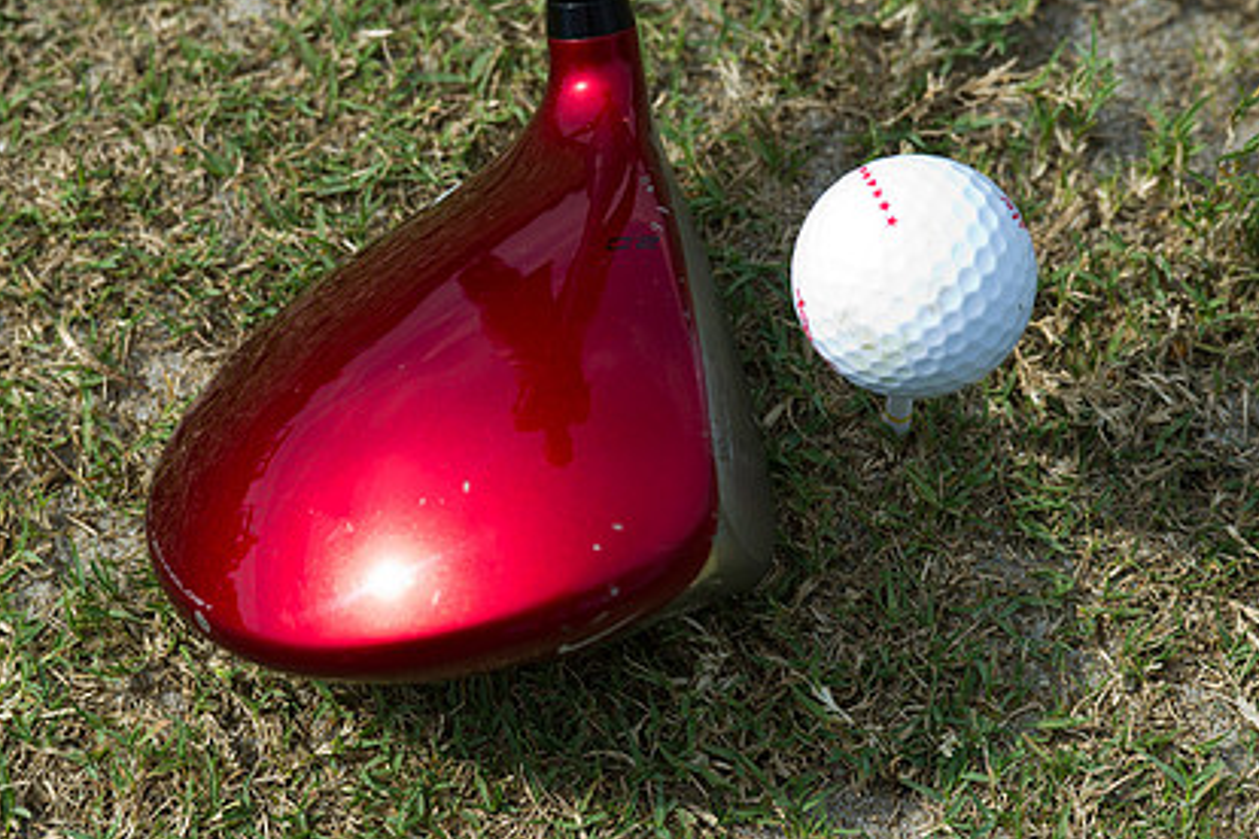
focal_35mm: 252
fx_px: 8812
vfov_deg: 5.5
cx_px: 520
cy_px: 416
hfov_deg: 8.2
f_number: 8
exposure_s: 1/250
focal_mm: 180
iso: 160
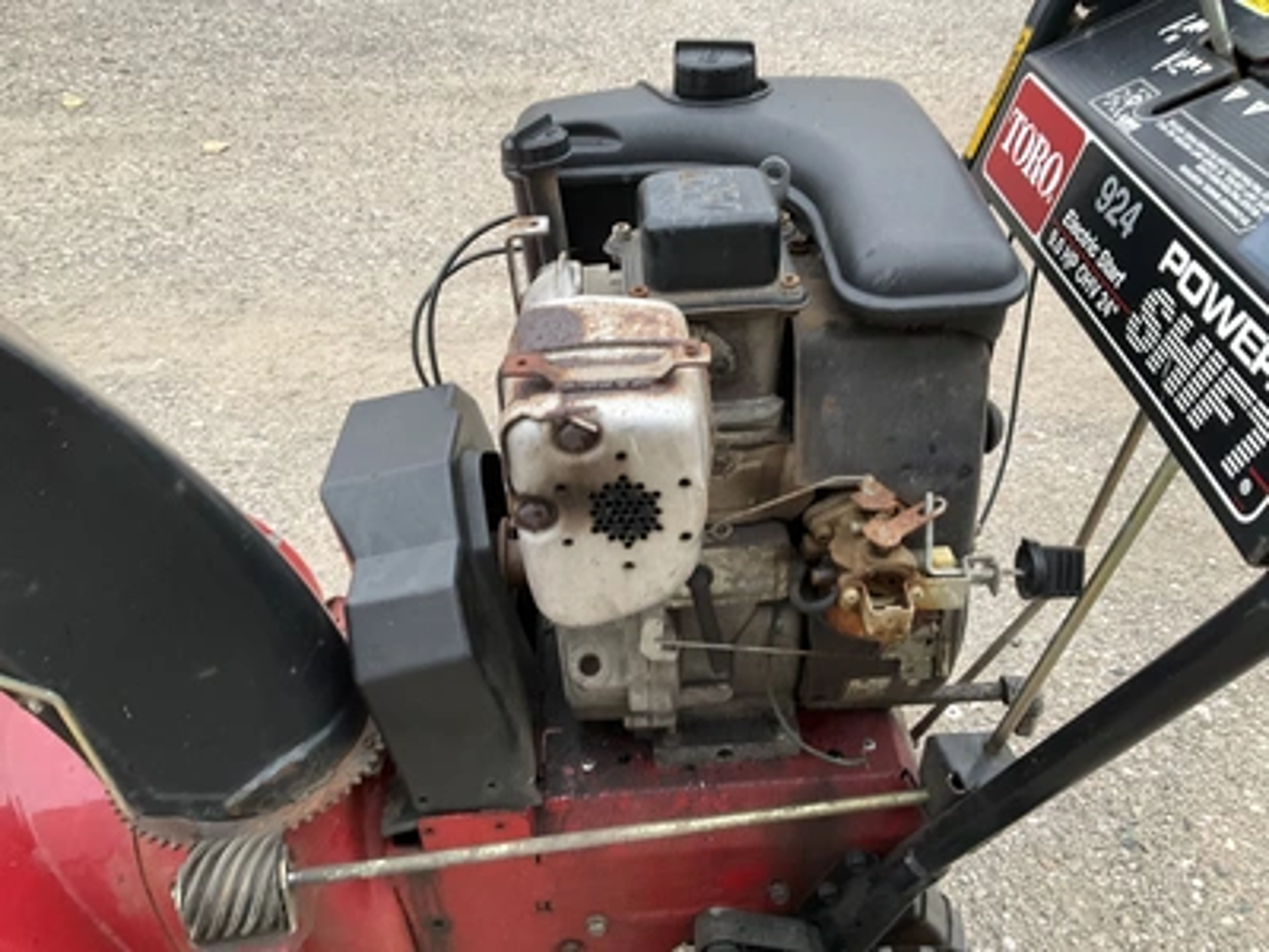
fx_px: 1063
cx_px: 634
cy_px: 476
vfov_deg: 48.2
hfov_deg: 61.7
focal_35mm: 29
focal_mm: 3
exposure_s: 1/95
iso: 64
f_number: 1.8
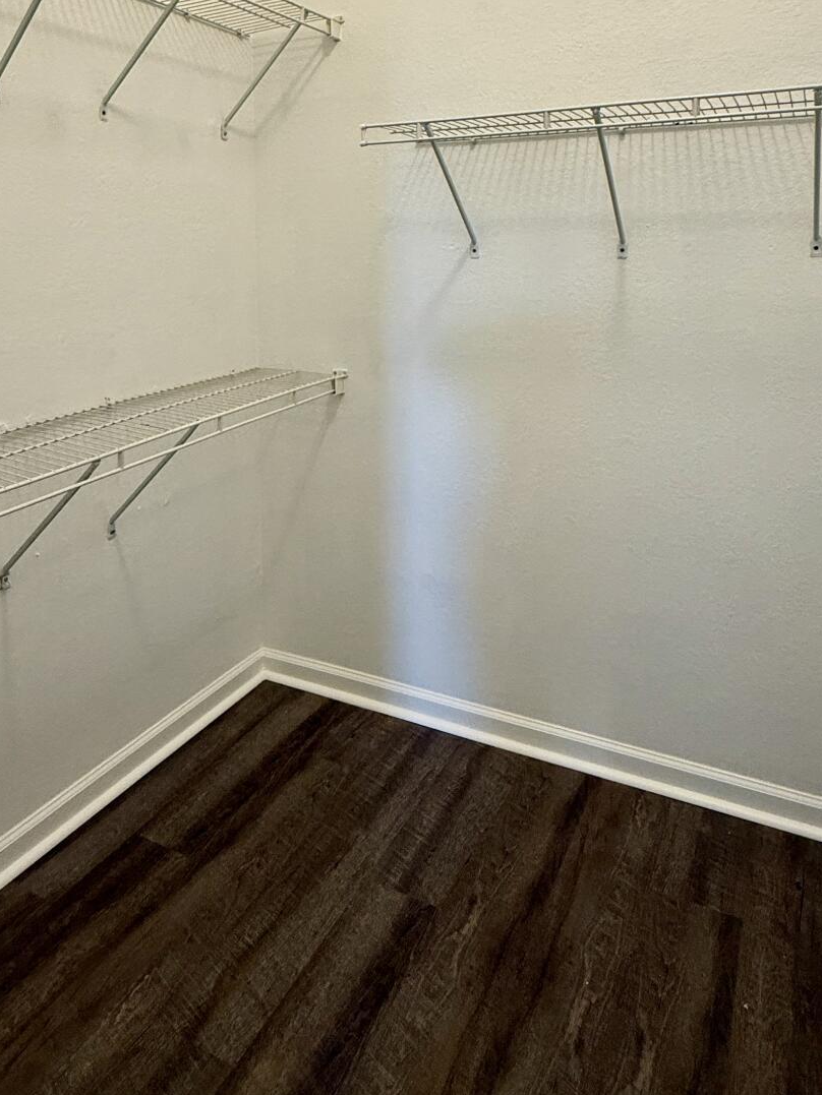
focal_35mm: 26
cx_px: 400
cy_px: 284
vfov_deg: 63.6
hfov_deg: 53.1
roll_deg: +0.2
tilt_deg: -2.7
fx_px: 823
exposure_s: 1/60
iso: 200
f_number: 2.2
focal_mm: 2.22
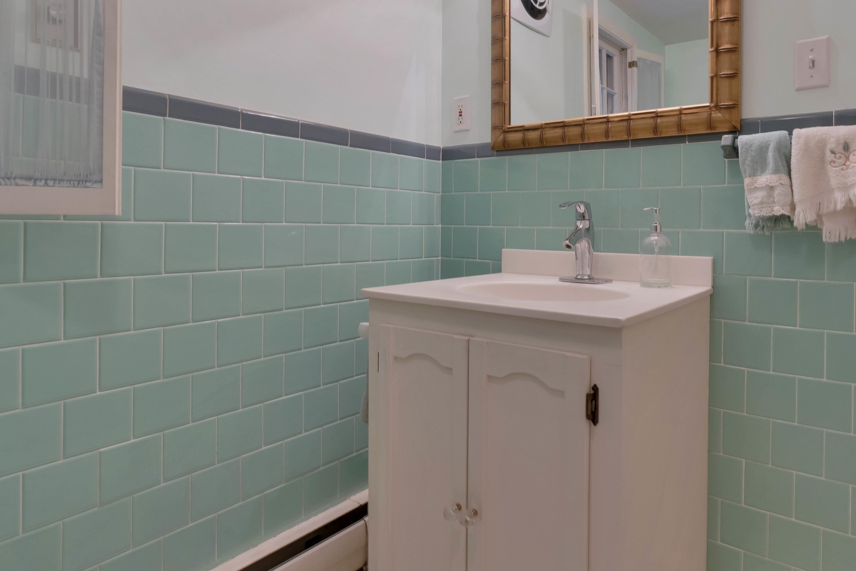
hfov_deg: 77.5
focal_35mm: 22
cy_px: 230
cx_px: 522
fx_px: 523
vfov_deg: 56.8
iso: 800
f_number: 8
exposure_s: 1/100
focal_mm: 16
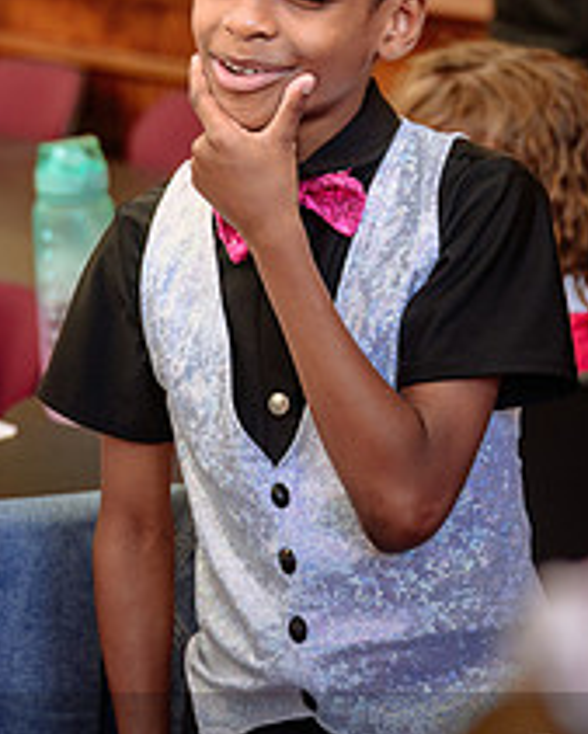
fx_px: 3369
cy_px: 332
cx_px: 3
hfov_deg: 9.9
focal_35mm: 155
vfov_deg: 12.4
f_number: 3.2
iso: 320
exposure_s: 1/125
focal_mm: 60
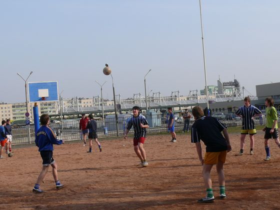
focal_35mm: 67
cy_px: 105
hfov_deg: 29.0
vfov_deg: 21.9
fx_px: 542
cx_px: 140
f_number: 6.3
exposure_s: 1/400
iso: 100
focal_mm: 10.6
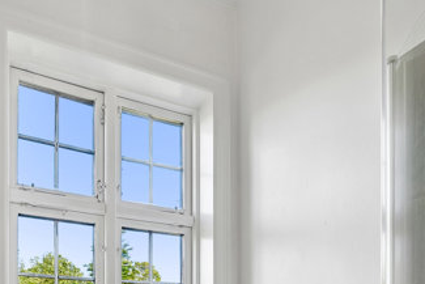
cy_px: 338
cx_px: 163
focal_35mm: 32
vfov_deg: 33.6
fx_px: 378
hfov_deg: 58.1
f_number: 5.6
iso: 500
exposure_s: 1/80
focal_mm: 13
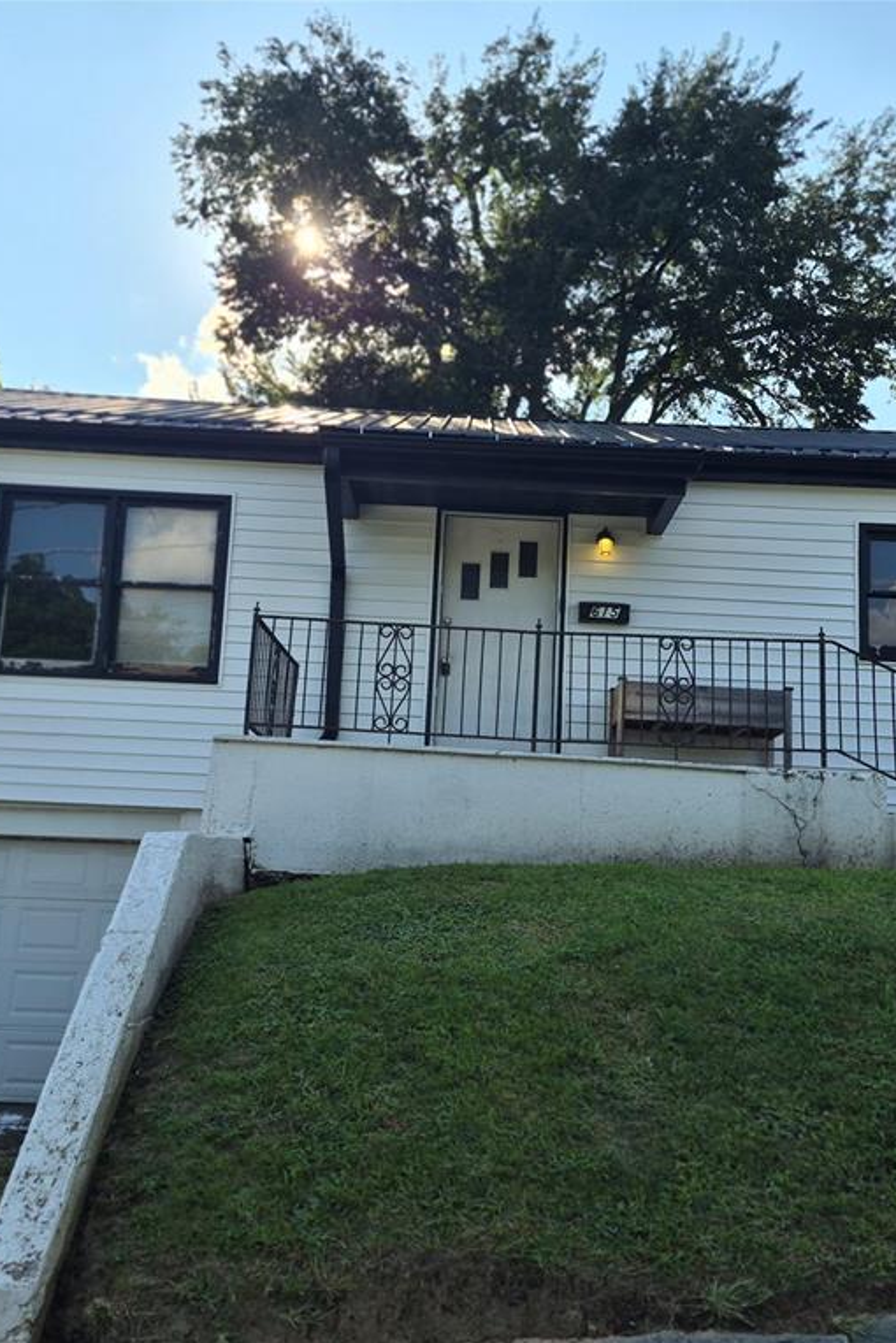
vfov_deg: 58.7
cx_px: 481
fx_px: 1195
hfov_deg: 41.1
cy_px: 672
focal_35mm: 32
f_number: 1.8
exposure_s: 1/7696
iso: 64
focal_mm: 5.4
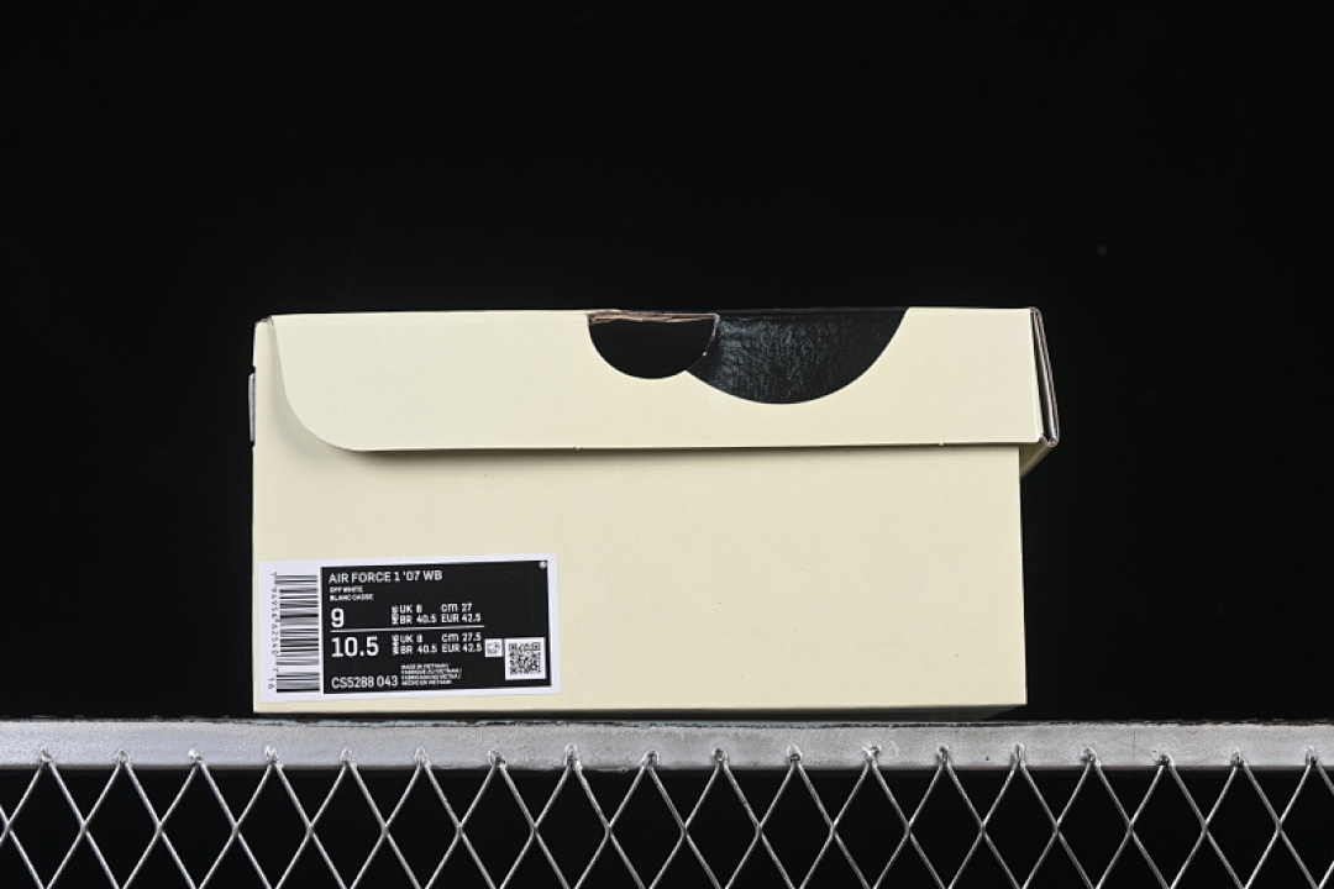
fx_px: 2779
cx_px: 667
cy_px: 444
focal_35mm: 75
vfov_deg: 18.2
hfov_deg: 27.0
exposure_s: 1/80
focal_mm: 50
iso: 160
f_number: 8
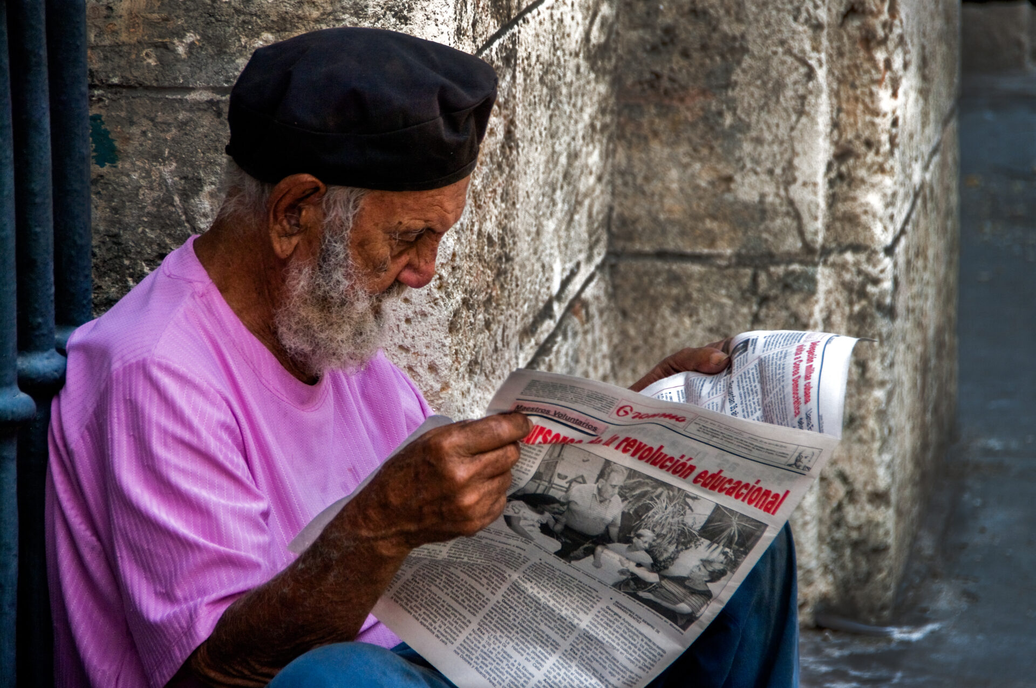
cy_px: 344
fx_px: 6152
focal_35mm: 214
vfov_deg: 6.4
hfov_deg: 9.6
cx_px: 518
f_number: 9.5
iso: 200
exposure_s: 1/250
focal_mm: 142.5
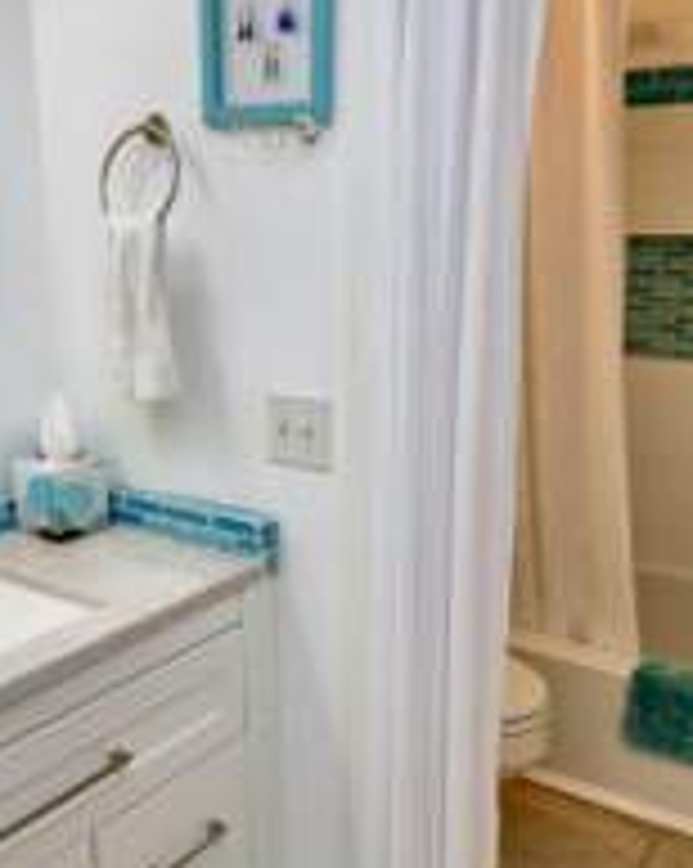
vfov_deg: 51.5
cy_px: 486
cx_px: 315
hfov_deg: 42.1
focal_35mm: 35
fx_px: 899
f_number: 5
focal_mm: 10
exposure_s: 1/50
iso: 180
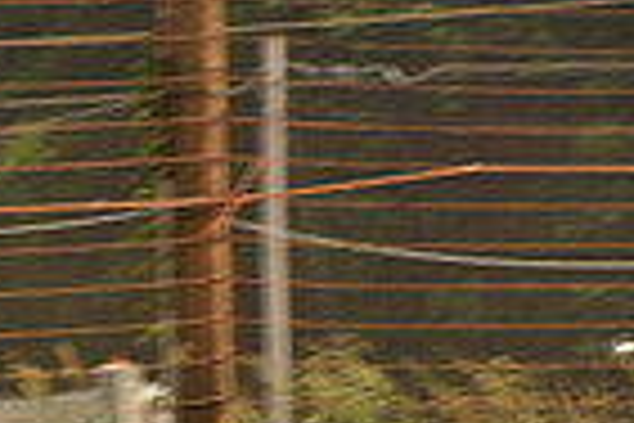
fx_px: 14493
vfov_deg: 1.7
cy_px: 670
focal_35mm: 823
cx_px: -495
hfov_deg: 2.5
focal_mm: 200
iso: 200
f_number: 9
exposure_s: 1/400
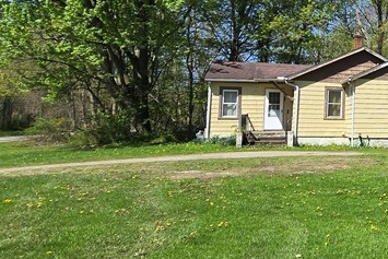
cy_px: 84
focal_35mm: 39
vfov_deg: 33.9
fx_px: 420
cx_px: 496
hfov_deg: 35.3
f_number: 2.2
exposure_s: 1/2308
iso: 50
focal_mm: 2.2
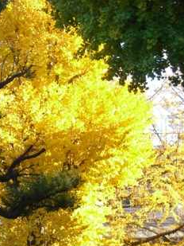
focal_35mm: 176
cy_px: 152
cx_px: 48
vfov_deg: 11.2
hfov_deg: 8.4
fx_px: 1247
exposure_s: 1/100
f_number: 4
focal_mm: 14.2
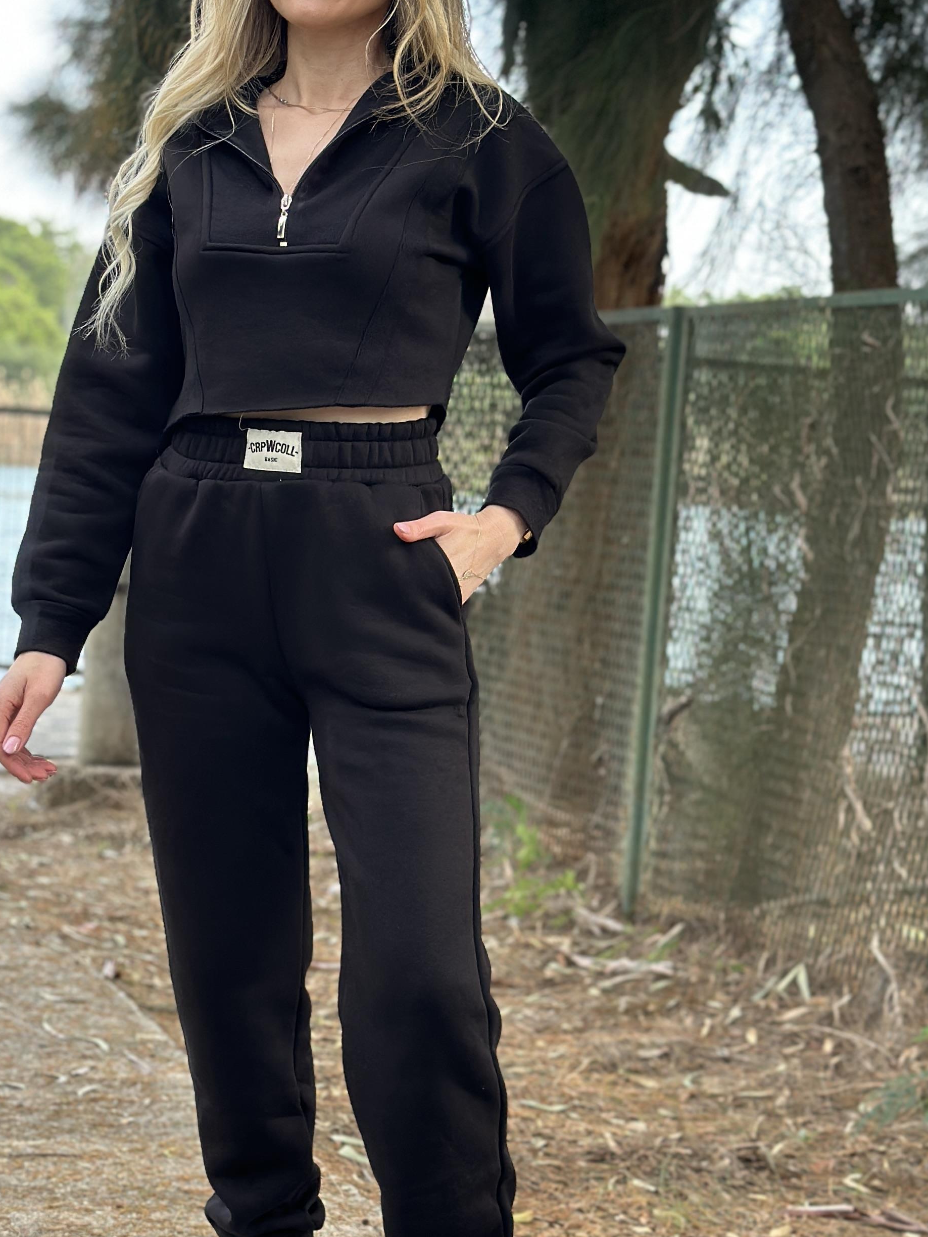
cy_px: 538
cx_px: 389
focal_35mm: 79
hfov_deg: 18.6
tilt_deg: -2.3
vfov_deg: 24.7
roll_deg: -3.5
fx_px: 2824
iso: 80
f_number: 1.78
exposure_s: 1/224
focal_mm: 6.86
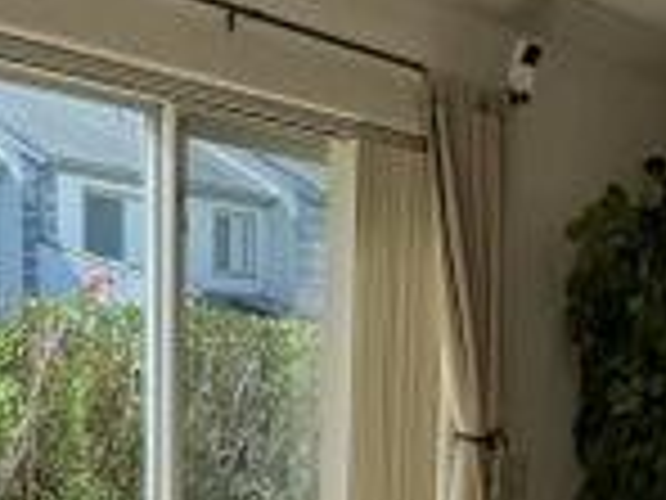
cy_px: 680
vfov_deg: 17.5
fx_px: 1501
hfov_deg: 25.0
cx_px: 302
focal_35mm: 78
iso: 80
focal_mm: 6.76
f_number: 1.78
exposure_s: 1/3413
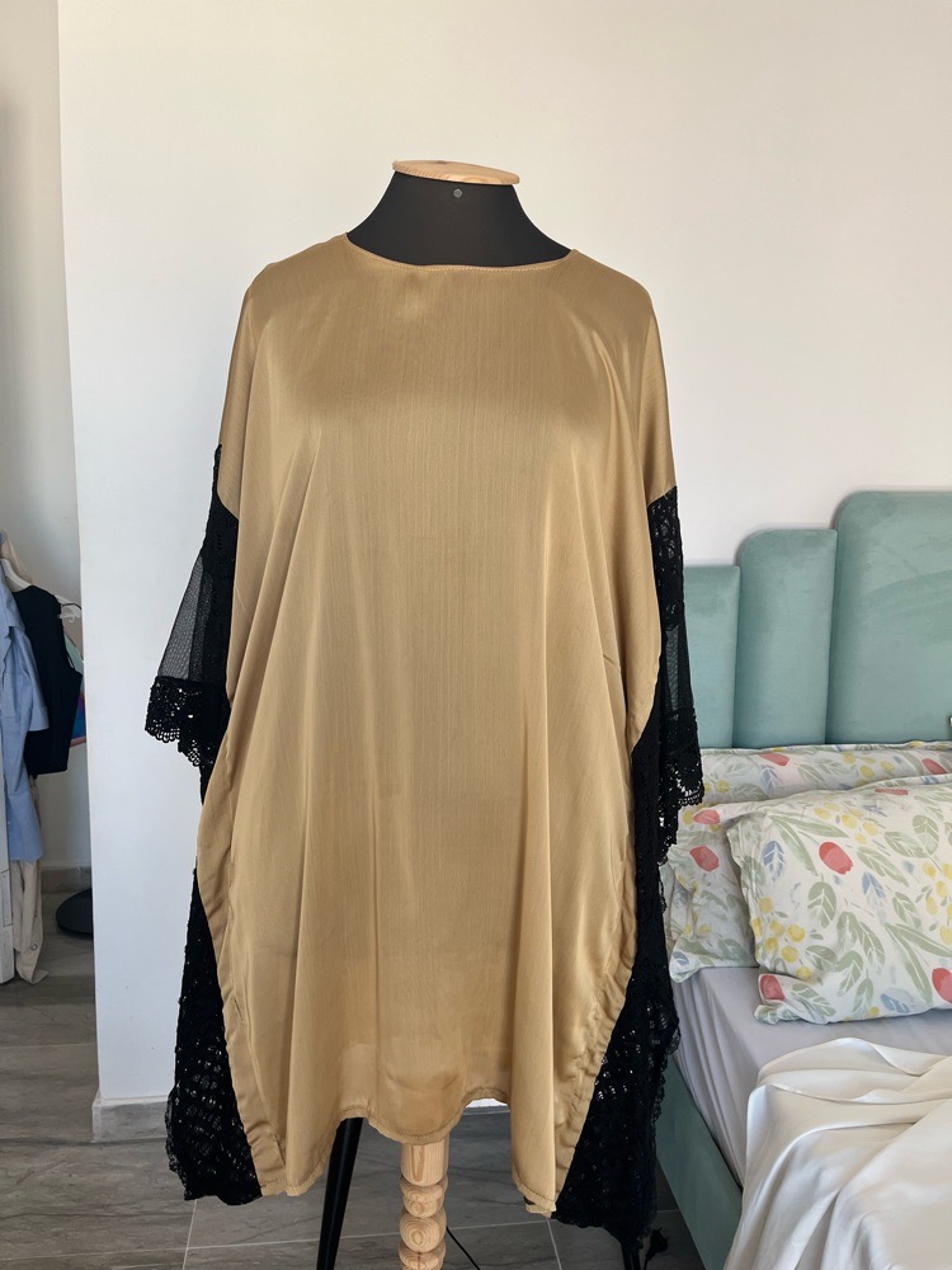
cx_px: 476
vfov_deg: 67.3
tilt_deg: -10.3
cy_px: 635
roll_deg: -1.8
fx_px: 953
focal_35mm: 26
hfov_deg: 53.1
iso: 80
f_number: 1.6
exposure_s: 1/121
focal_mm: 5.1
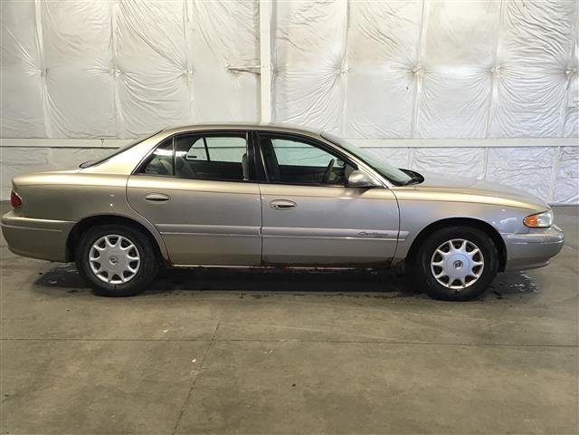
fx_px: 519
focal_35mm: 31
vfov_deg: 45.4
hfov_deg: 58.4
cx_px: 290
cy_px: 218
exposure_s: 1/30
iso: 64
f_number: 2.4
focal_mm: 3.3
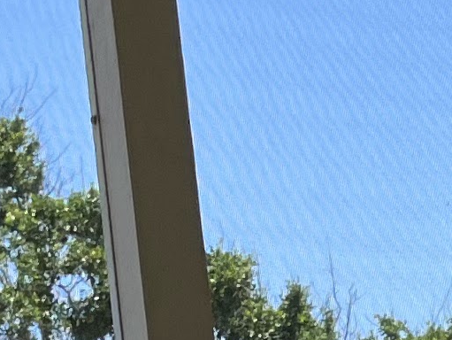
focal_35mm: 205
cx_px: 707
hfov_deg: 9.3
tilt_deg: -8.5
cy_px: 1080
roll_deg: -0.4
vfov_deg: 6.5
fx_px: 2679
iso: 50
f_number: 1.6
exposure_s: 1/1623
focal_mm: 5.1
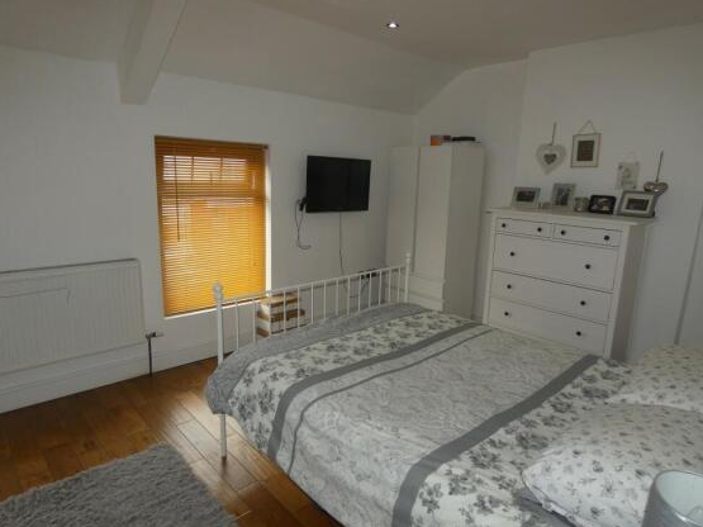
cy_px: 270
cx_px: 364
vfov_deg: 63.4
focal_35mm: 21
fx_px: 426
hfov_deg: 79.0
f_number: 2.8
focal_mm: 3.6
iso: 80
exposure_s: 1/60
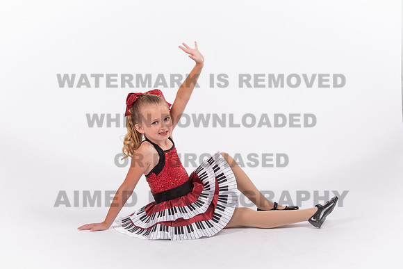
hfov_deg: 18.9
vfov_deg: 12.7
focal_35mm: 108
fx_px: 1210
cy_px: 135
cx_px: 197
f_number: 11
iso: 250
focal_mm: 102
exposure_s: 1/160
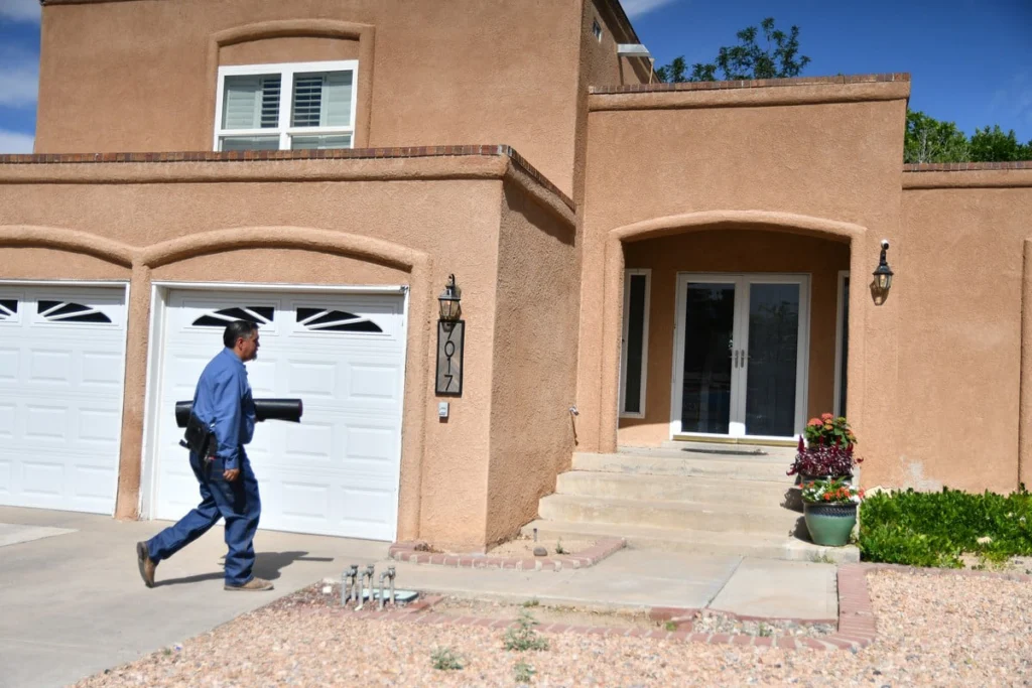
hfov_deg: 49.5
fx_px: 1118
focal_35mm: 39
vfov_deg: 34.2
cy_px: 344
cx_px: 516
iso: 125
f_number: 2.8
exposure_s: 1/8000
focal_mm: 26
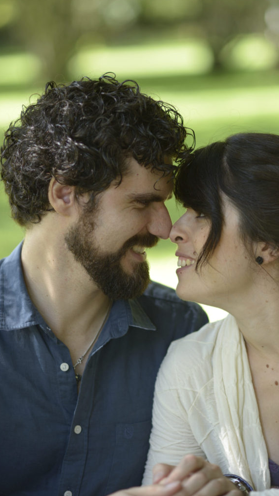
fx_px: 1460
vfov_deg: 19.3
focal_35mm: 111
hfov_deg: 10.9
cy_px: 247
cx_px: 165
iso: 100
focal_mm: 105
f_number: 2.2
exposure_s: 1/200
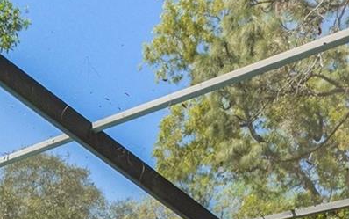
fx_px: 818
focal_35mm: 86
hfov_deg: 24.0
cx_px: 139
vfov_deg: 13.4
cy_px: 415
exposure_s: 1/200
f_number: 8
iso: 320
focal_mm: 14
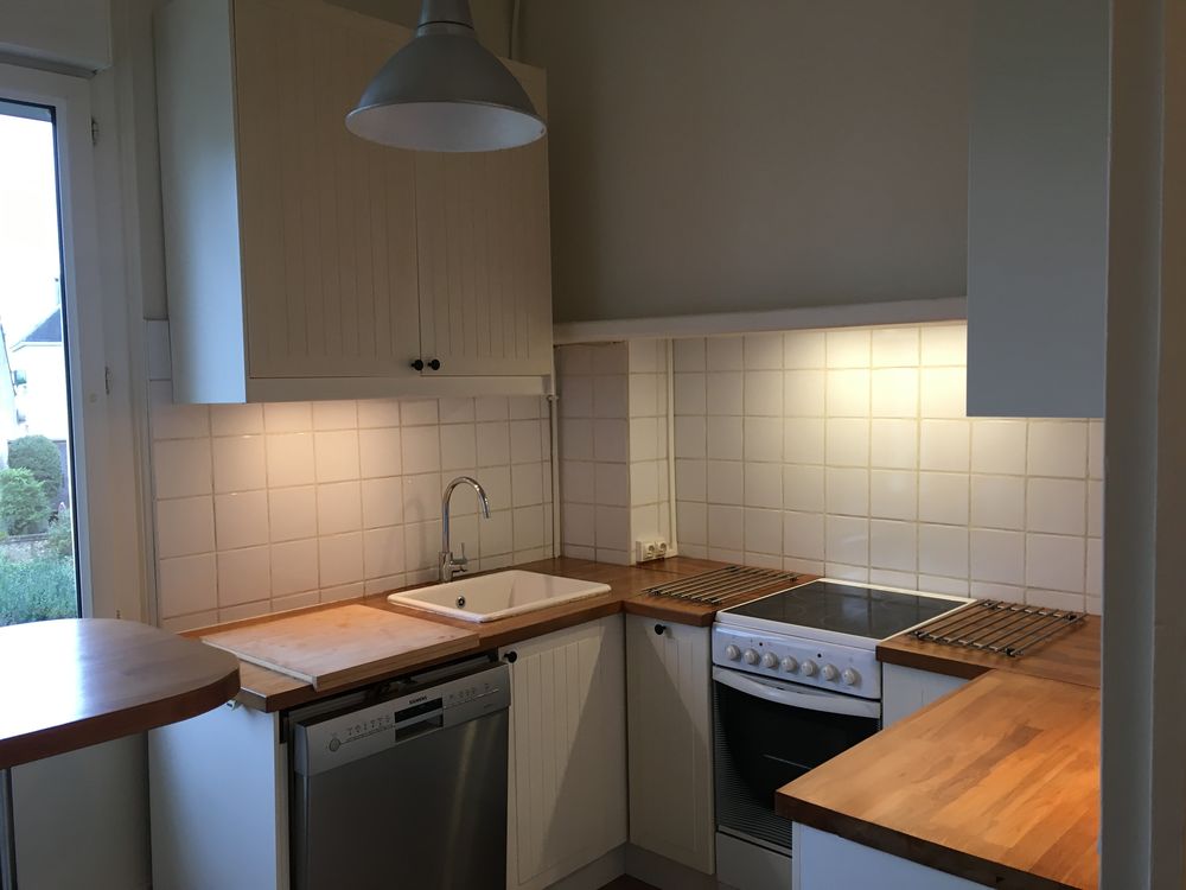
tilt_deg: -2.7
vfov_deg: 48.2
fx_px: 994
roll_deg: +0.2
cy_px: 445
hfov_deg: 61.7
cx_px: 593
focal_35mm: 29
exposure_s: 1/33
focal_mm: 4.15
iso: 80
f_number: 2.2
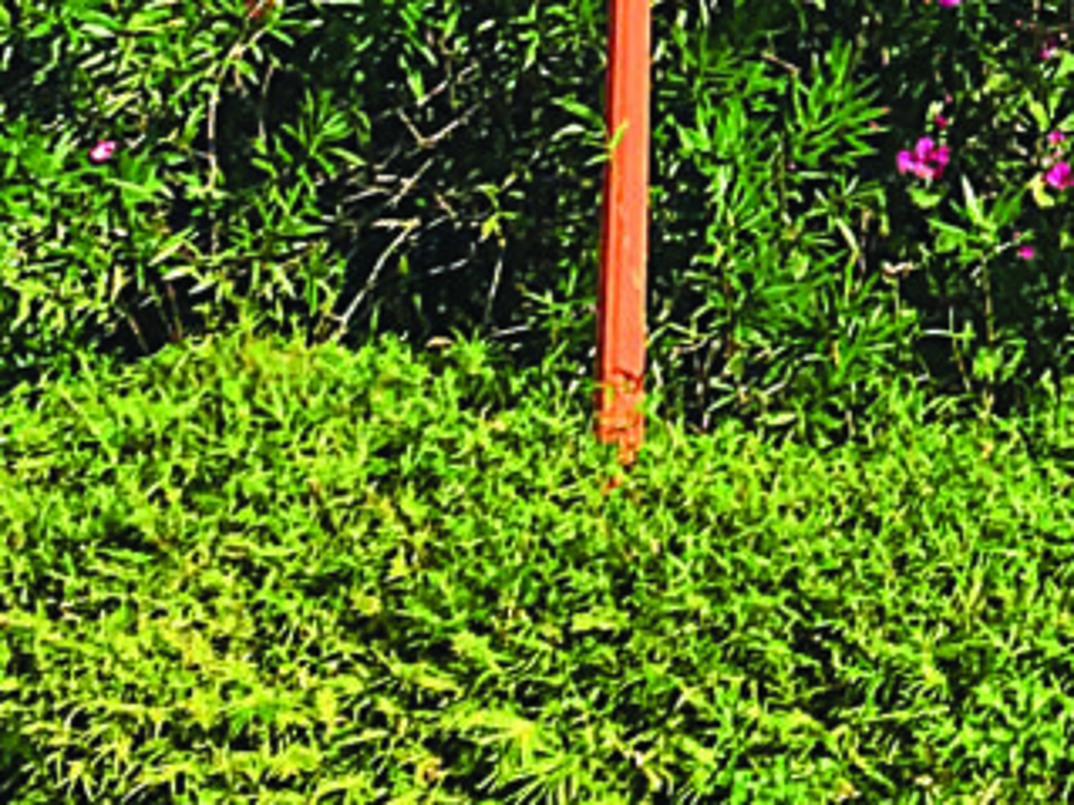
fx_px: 5769
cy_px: -896
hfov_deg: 10.0
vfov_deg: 7.6
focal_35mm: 186
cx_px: 1970
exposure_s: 1/1304
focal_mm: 4.15
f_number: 2.2
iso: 25
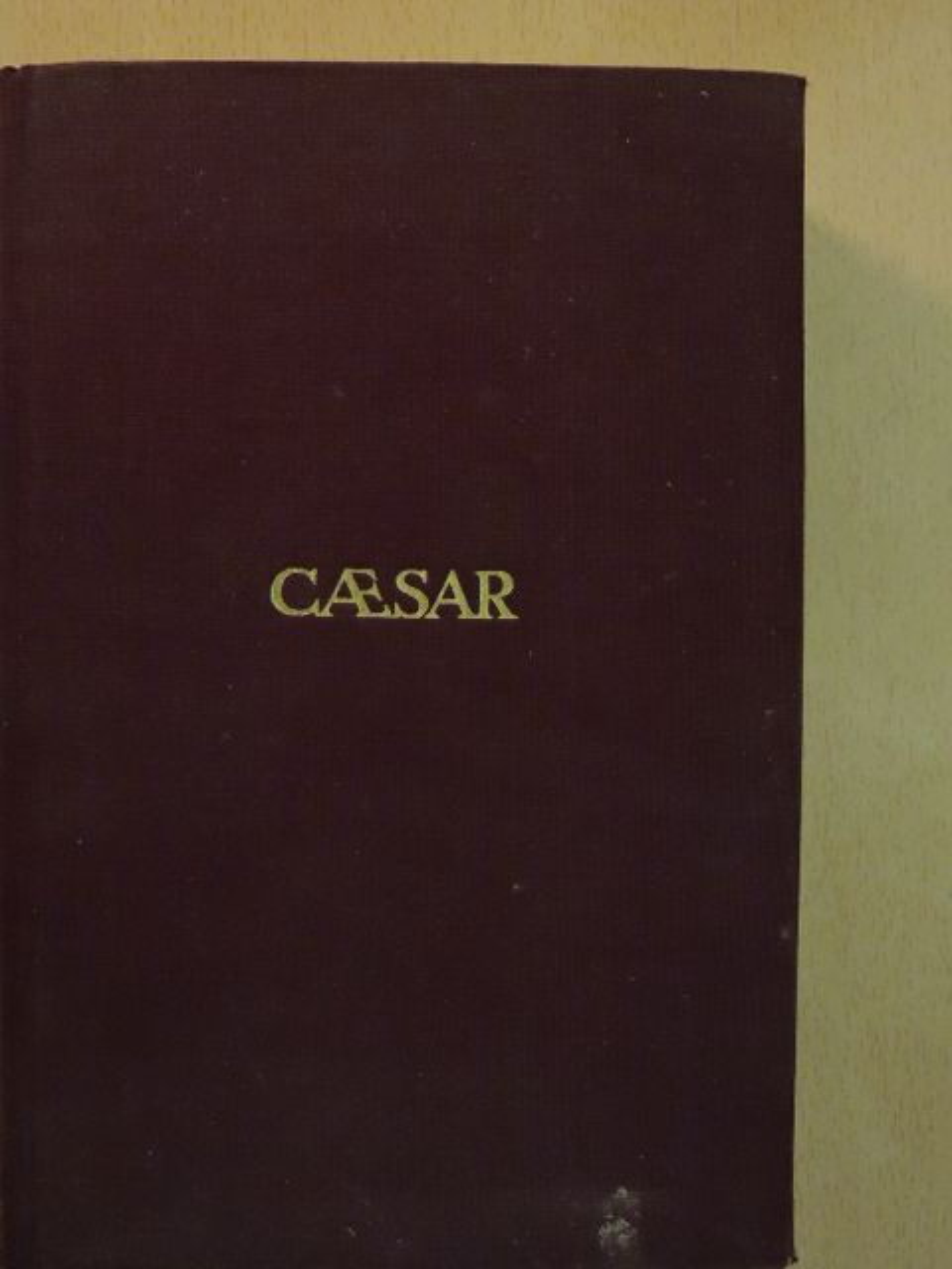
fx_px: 1833
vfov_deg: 38.2
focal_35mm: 50
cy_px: 634
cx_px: 476
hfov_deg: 29.1
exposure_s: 1/60
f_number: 4
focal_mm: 9
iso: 1600
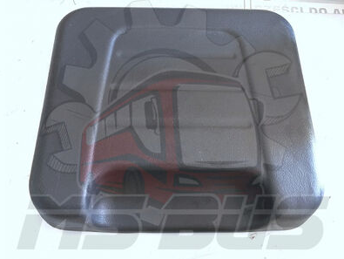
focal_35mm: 30
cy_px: 127
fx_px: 298
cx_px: 169
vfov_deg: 46.9
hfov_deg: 59.9
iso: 125
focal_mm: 4.15
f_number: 2.2
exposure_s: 1/33
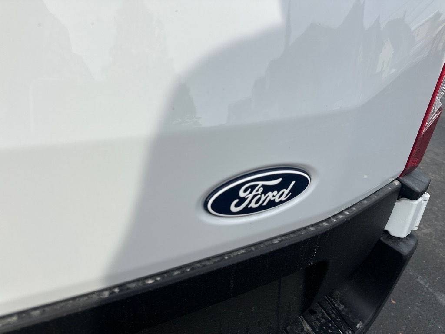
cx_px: 222
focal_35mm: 24
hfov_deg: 71.6
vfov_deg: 56.8
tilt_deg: -29.9
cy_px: 167
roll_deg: -3.1
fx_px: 309
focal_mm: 6.86
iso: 80
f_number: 1.78
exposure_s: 1/3861
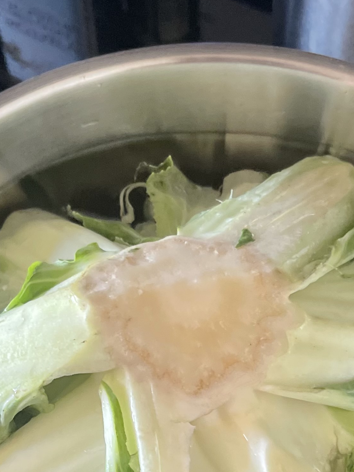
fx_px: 927
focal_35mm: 68
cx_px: 198
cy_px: 454
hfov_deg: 21.6
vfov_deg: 27.2
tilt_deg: -64.8
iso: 500
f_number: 1.6
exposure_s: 1/30
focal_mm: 5.1
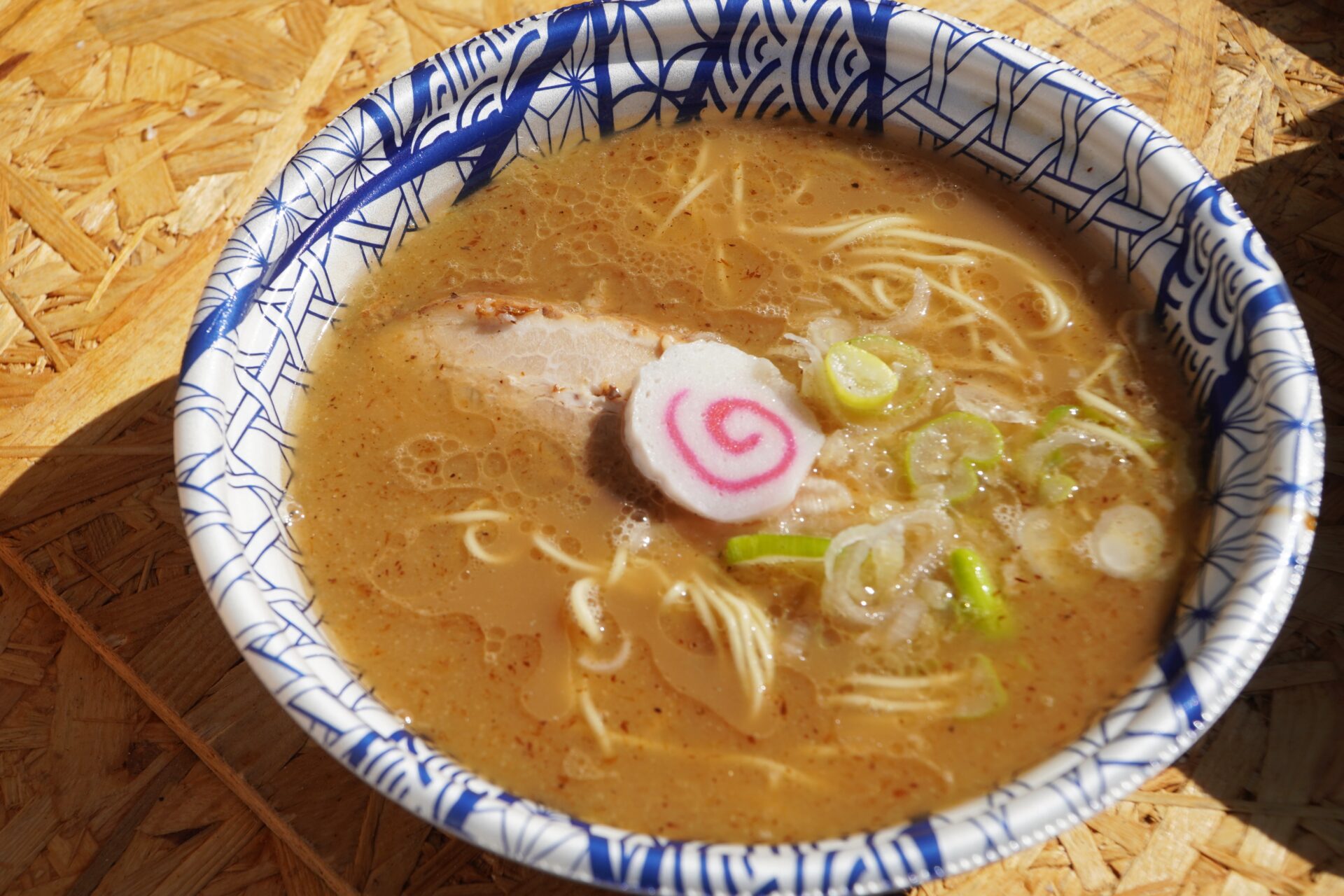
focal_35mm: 52
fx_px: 1960
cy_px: 448
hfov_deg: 37.9
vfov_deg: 25.8
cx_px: 672
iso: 100
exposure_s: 1/800
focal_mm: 35
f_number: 6.3
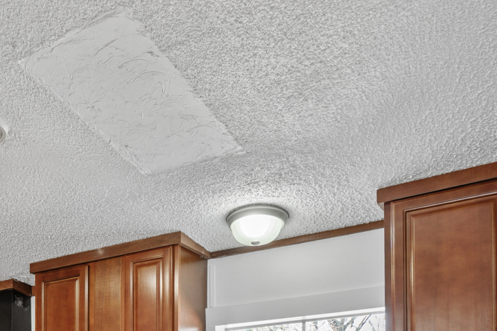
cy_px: 460
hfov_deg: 40.6
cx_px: 59
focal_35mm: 45
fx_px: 621
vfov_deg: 24.8
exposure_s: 1/10
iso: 400
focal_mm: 14
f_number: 8
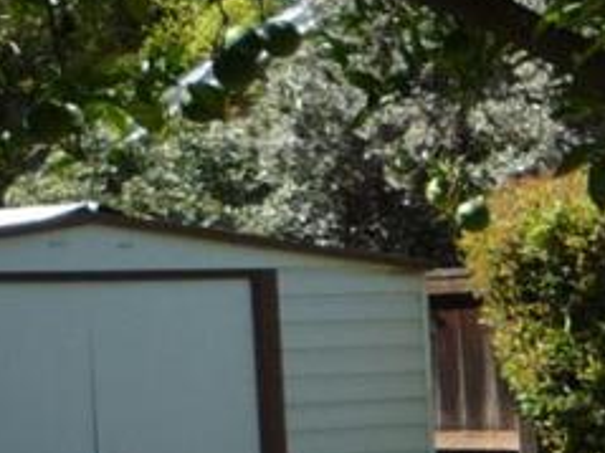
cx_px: 1635
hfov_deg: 9.1
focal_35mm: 188
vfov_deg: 7.8
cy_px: 537
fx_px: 3284
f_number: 4
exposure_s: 1/320
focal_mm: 5.2
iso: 100
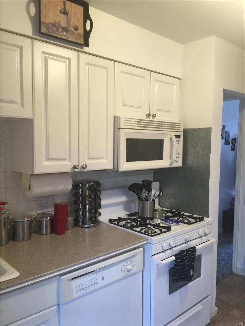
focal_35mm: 29
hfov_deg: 48.2
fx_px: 274
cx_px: 122
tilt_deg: -2.6
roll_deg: -1.5
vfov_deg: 61.7
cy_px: 163
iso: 64
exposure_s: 1/15
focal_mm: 4.15
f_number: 2.2
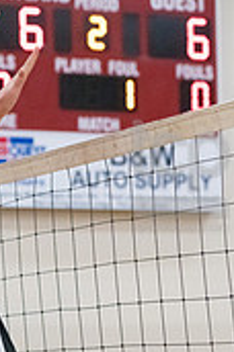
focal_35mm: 215
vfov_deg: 9.5
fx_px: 2105
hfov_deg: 6.3
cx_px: -45
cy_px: 395
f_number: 4.5
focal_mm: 82
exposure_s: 1/1000
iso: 6400
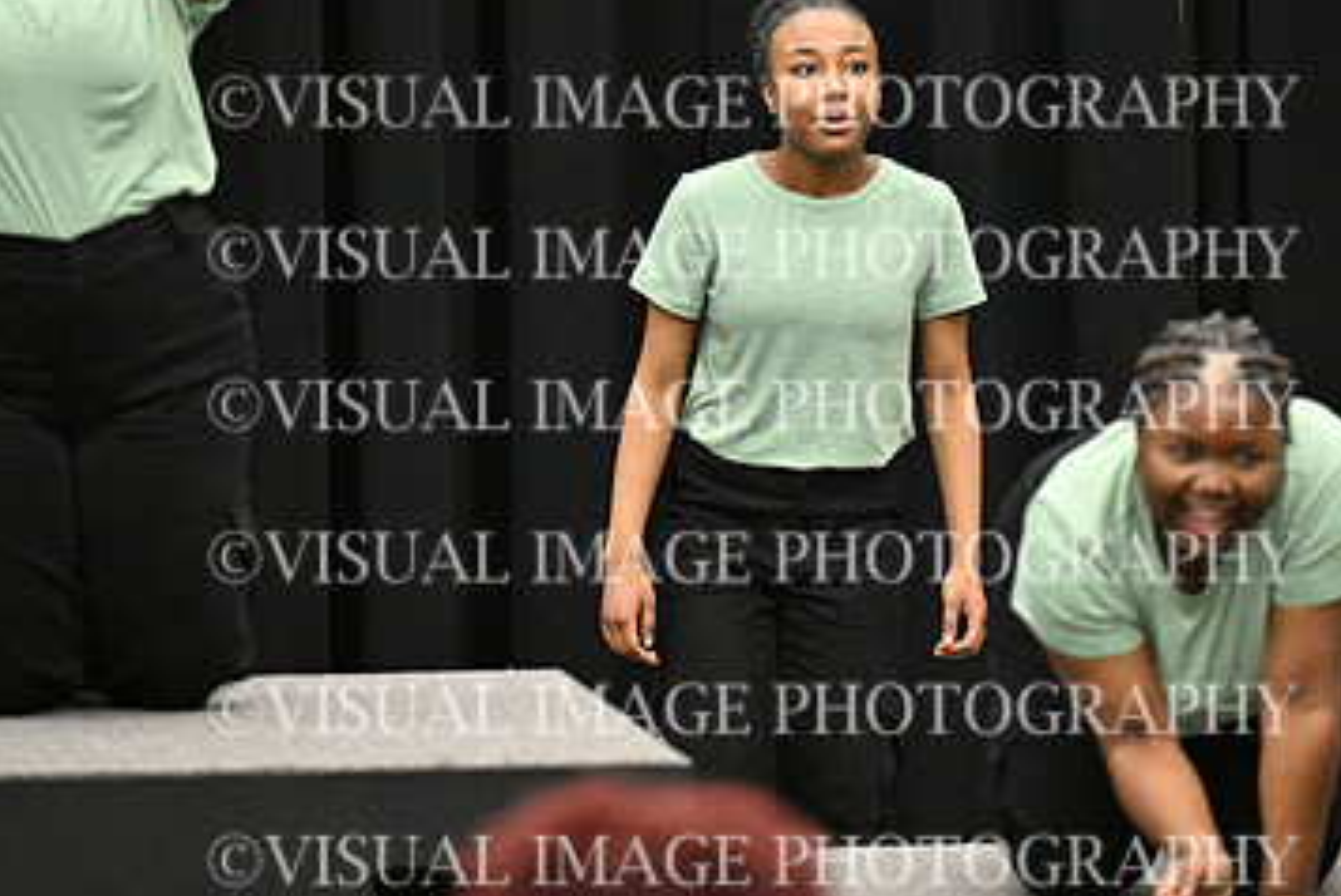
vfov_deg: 4.8
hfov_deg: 7.2
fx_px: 10625
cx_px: 753
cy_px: 329
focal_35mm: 285
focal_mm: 175
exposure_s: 1/640
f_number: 2.8
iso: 6400
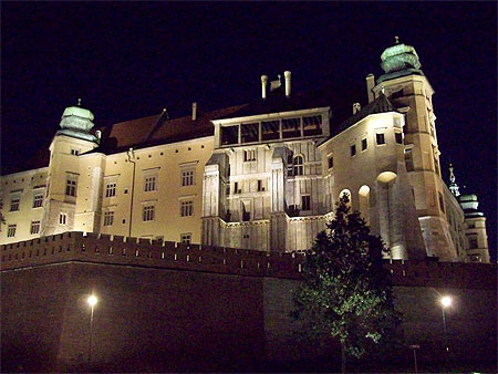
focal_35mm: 36
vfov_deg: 39.7
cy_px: 187
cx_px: 249
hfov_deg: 51.3
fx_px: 518
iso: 1000
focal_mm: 6
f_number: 2.7
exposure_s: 1/8
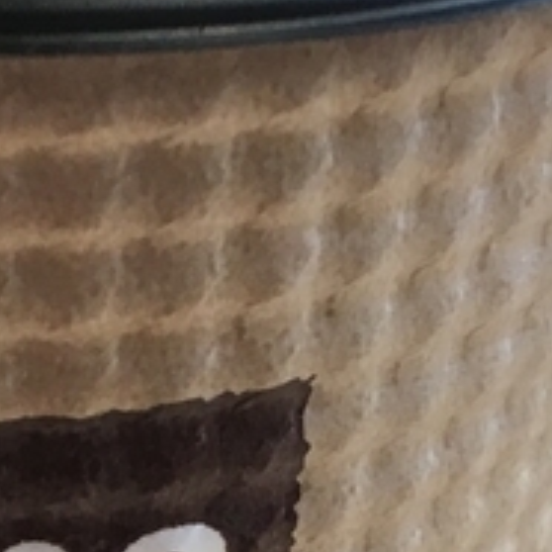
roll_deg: -2.3
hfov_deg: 10.4
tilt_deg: -26.0
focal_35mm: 165
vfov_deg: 10.5
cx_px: -95
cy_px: 481
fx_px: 2977
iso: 32
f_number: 2.2
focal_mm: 4.15
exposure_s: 1/30
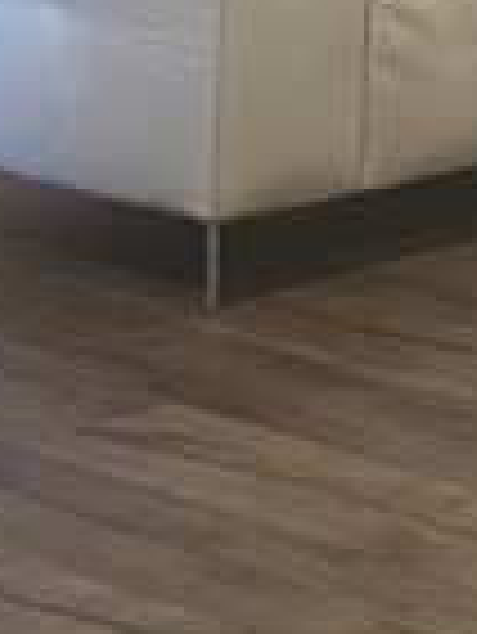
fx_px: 3467
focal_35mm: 189
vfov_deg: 10.0
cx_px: 1840
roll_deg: -2.3
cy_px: -459
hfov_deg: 6.5
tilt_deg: -4.9
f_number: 1.6
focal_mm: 4.2
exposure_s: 1/60
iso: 125
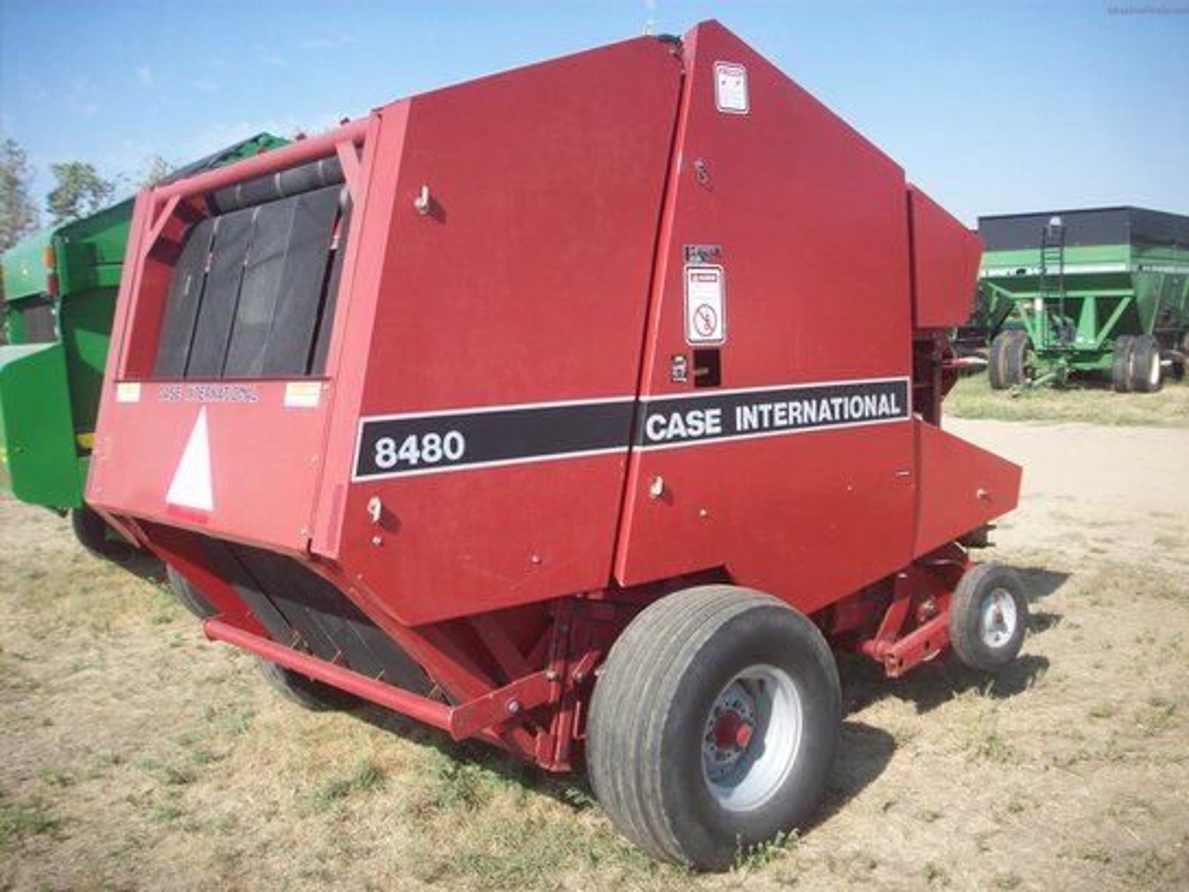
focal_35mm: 37
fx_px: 1271
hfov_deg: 50.1
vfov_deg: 38.7
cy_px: 446
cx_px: 594
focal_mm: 6.2
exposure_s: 1/691
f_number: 2.8
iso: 80
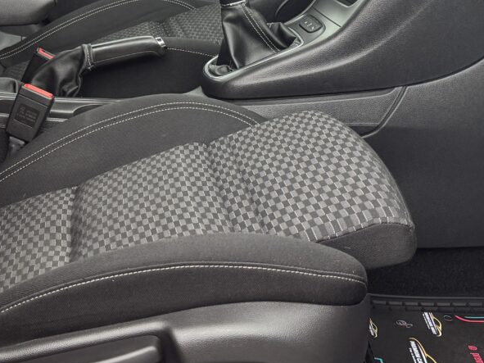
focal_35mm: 65
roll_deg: +1.1
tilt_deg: -10.0
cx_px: 137
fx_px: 909
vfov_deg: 21.6
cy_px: -20
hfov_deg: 29.5
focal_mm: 6.76
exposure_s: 1/72
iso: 200
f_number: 1.78
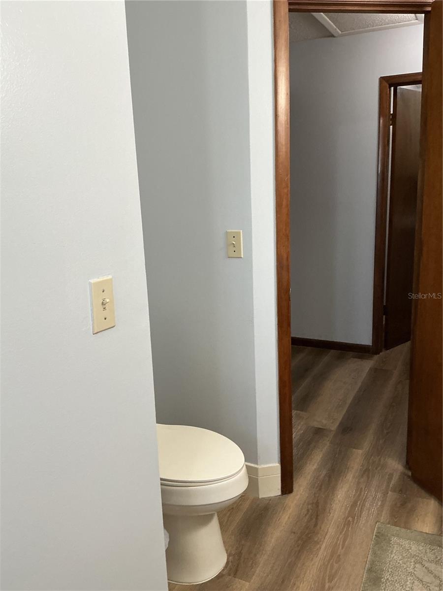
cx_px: 222
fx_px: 495
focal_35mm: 29
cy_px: 296
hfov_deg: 48.2
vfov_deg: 61.7
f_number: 1.8
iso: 100
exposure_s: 1/60
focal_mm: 3
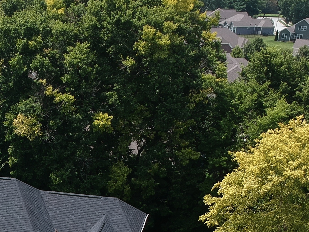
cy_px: 300
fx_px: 643
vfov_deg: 19.0
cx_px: -21
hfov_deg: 25.3
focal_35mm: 72
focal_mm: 4.49
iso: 100
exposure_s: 1/800
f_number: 2.6
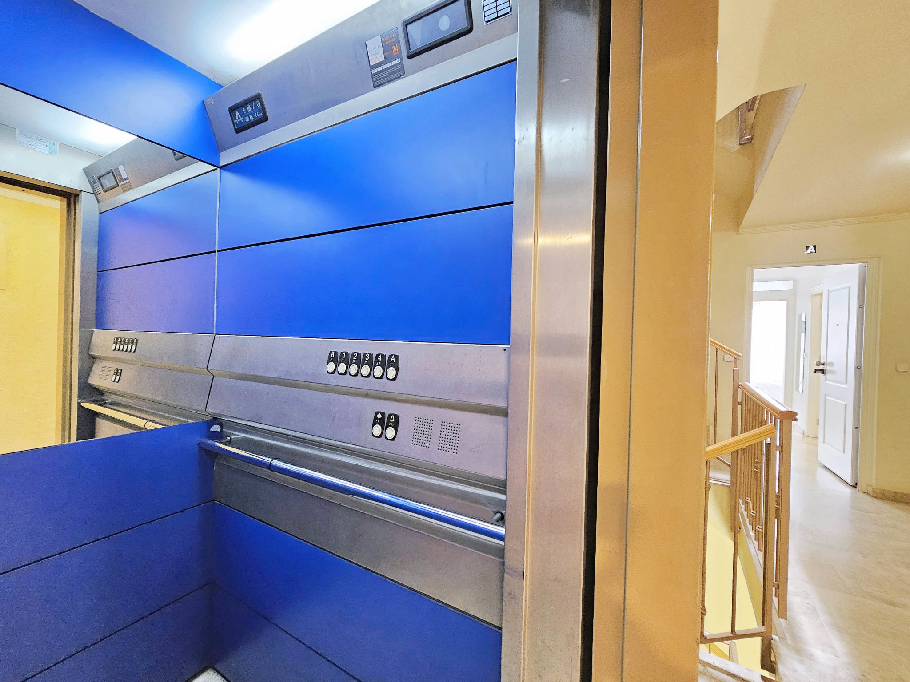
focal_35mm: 13
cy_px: 341
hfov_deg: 106.2
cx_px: 455
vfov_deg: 89.9
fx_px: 342
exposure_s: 1/25
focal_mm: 2.2
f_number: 2.2
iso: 800
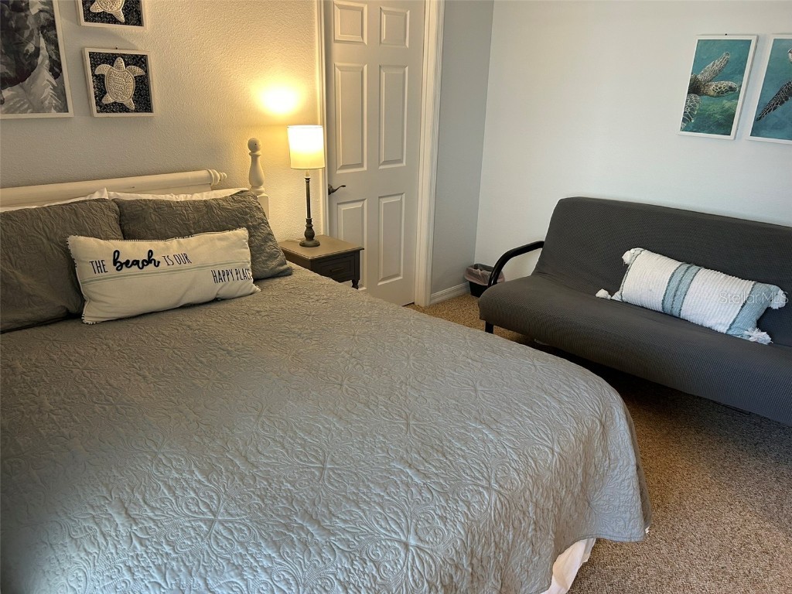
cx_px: 396
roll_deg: -1.9
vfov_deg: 53.1
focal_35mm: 26
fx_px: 595
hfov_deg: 67.3
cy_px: 297
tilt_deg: -20.5
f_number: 1.5
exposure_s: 1/60
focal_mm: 5.7
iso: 125
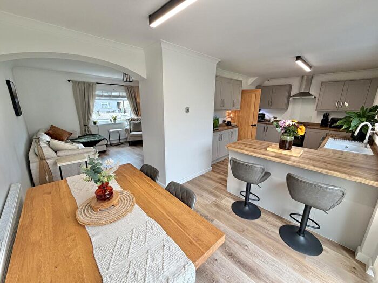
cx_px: 189
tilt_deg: -14.8
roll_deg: -0.2
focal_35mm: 14
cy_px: 142
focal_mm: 2.22
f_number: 2.2
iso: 100
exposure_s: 1/121
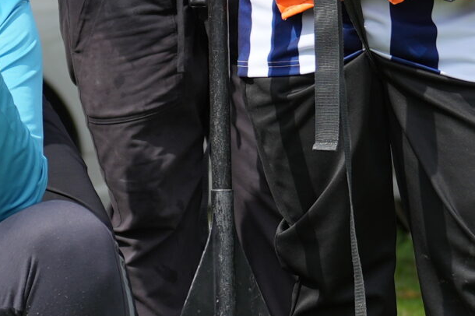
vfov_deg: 3.1
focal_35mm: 441
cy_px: -18
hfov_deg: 4.7
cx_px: -154
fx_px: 5815
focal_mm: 70
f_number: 2.8
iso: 100
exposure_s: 1/1600
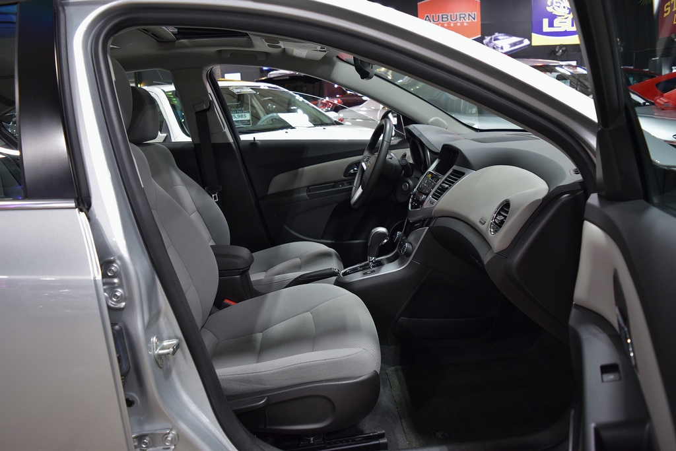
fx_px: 507
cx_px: 338
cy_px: 226
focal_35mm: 27
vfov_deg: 47.9
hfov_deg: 67.4
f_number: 3.5
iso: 1600
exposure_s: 1/60
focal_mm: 18
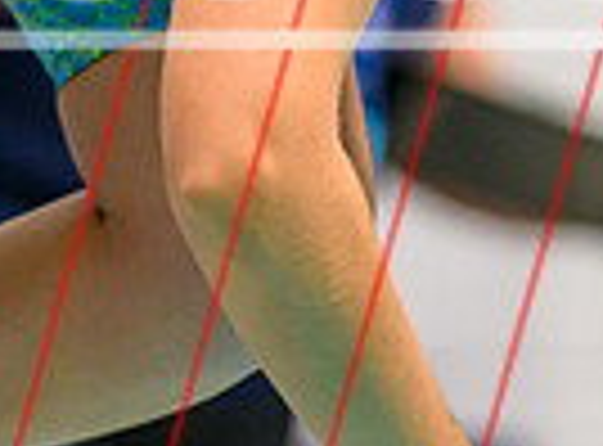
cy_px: -123
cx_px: 246
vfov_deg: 1.0
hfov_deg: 1.3
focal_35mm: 1544
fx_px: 26752
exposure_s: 1/1000
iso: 2500
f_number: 2.8
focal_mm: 300
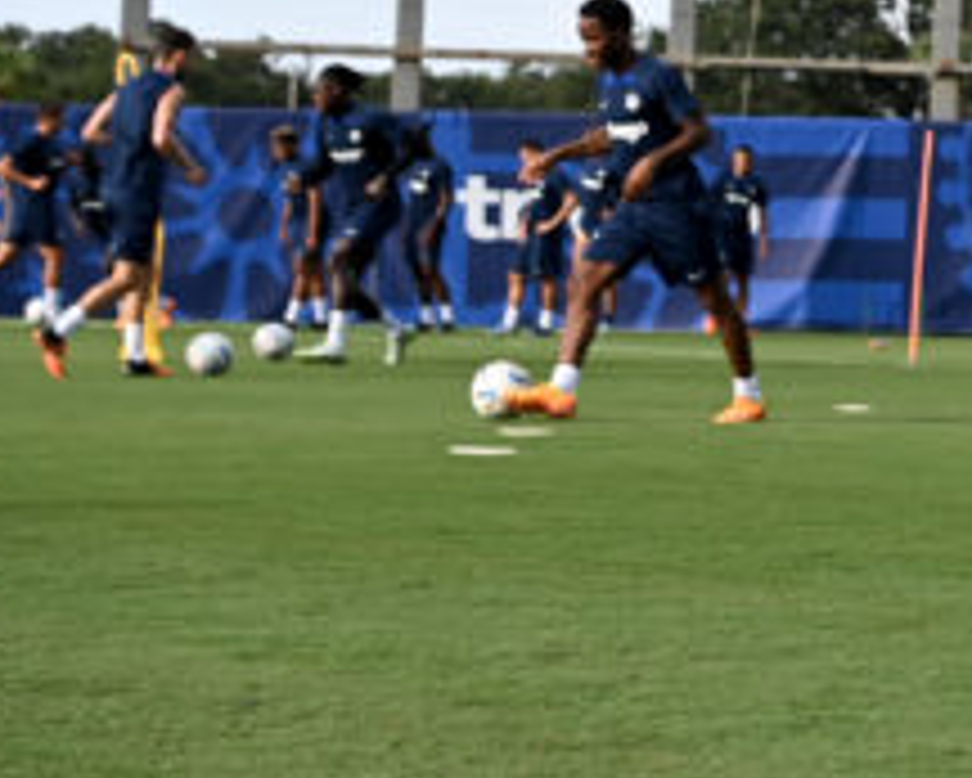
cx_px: 1512
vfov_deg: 12.3
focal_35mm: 124
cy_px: 31
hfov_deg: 14.4
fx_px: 3569
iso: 200
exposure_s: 1/1000
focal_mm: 38
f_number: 5.6
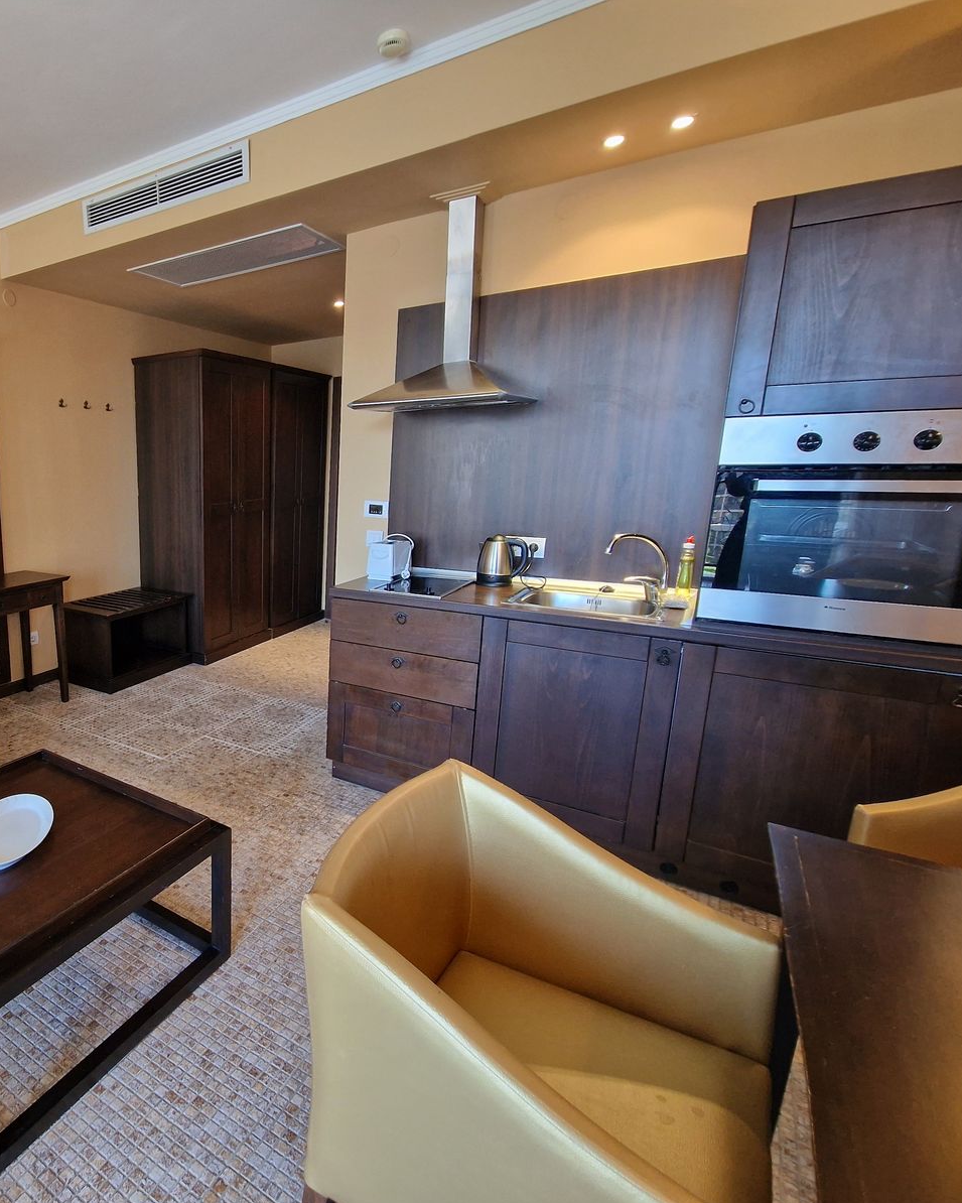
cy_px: 604
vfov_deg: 89.6
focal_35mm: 17
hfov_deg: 69.2
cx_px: 187
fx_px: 605
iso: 320
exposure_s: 1/50
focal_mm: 2.2
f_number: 2.2
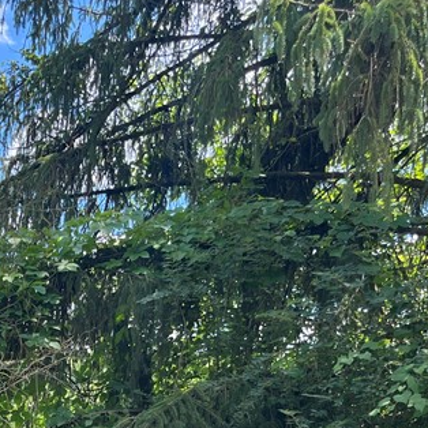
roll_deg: -0.4
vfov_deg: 22.0
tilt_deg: -2.1
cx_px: 5
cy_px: 453
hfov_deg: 22.2
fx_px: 1049
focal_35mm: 75
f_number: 1.6
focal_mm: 5.1
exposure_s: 1/787
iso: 50
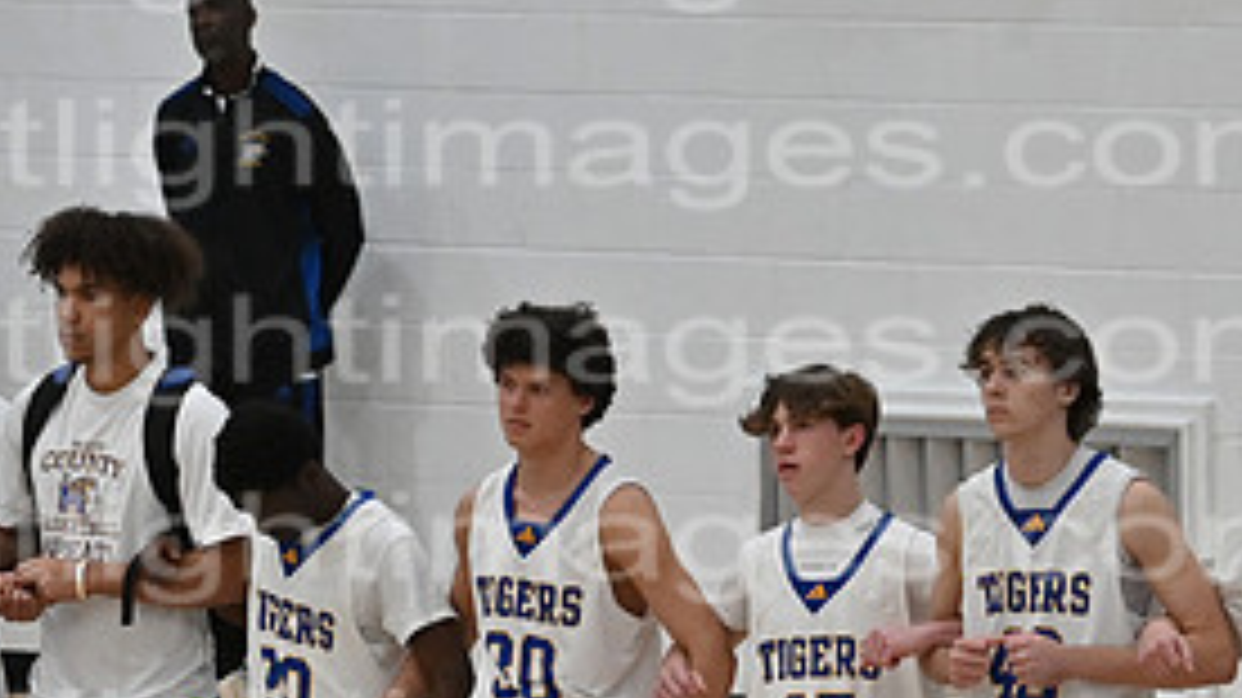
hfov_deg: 5.6
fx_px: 12608
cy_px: 646
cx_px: 320
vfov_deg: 3.2
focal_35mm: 383
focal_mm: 116
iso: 2500
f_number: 4
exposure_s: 1/800
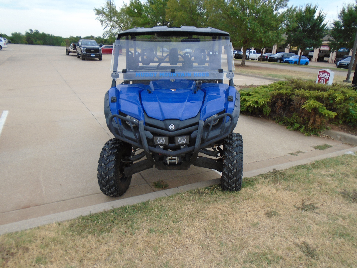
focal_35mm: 26
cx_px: 178
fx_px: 268
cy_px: 134
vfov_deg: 53.1
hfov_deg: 67.3
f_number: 3.2
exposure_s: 1/400
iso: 100
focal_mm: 4.6
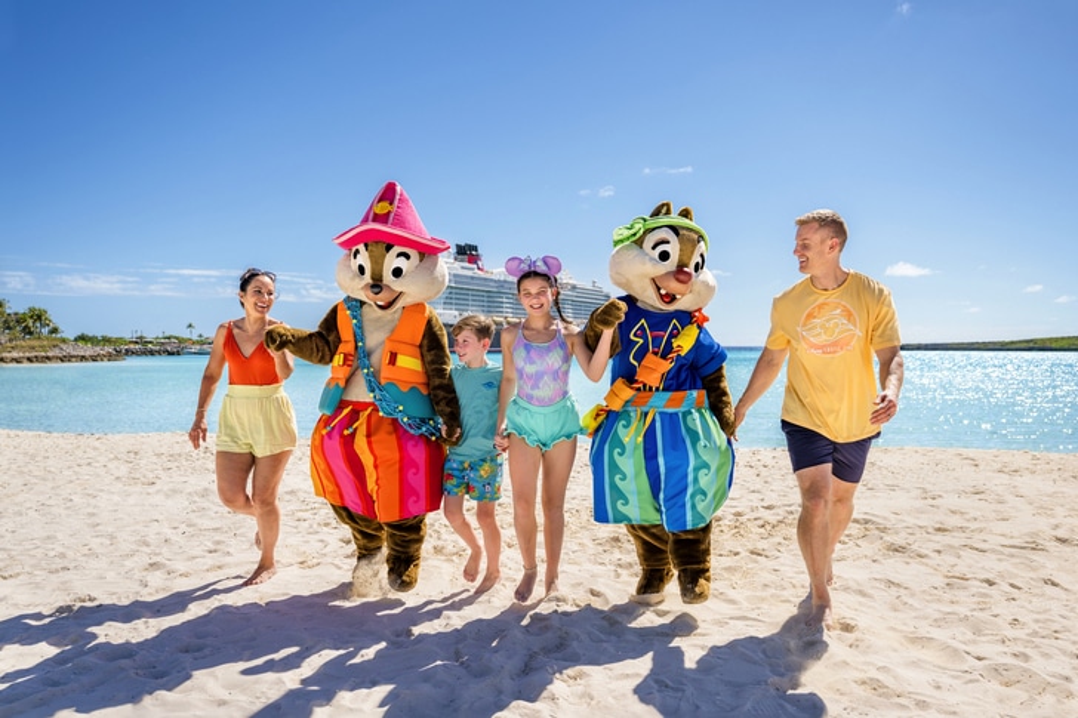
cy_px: 359
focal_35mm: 30
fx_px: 883
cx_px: 539
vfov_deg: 44.3
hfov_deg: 62.8
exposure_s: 1/2000
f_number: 4
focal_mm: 29.5
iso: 160
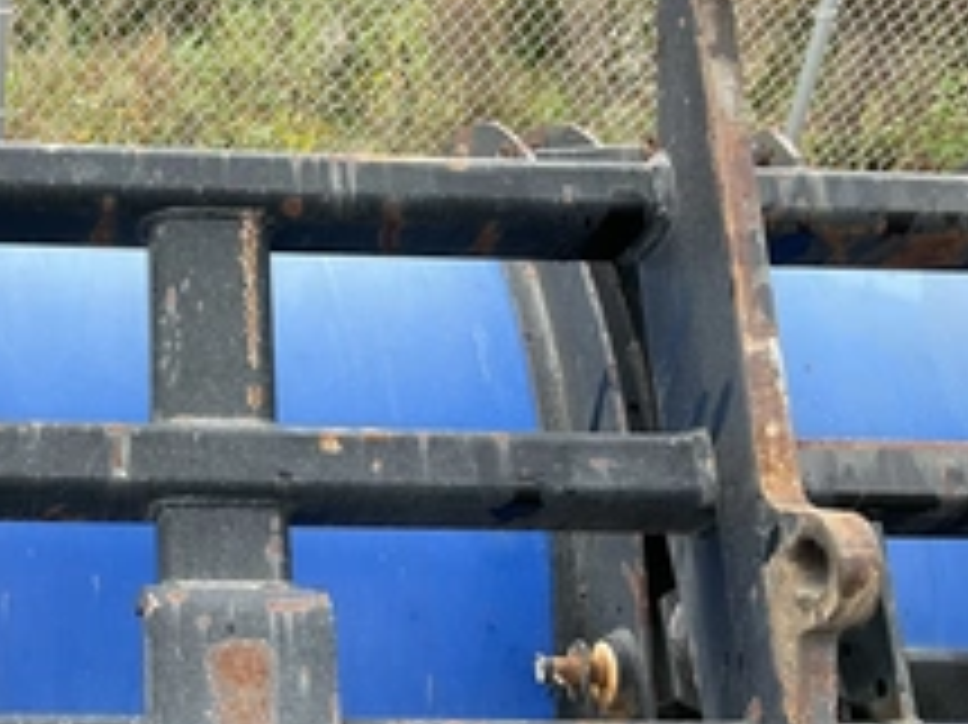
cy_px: 459
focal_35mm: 54
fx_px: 1509
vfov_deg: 26.9
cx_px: 86
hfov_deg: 33.6
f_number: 1.8
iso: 25
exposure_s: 1/253
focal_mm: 3
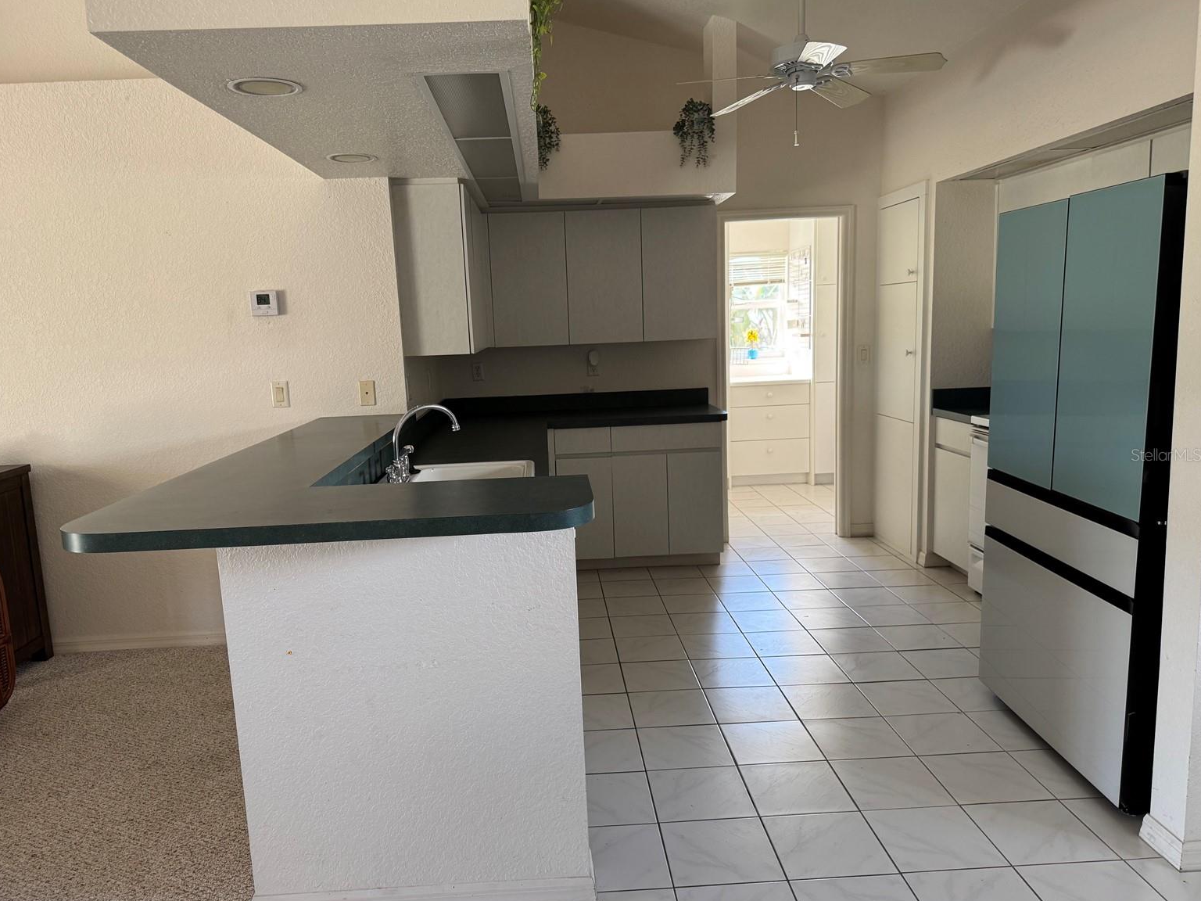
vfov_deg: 54.9
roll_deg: +2.0
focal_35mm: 25
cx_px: 579
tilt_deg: -8.9
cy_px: 454
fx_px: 867
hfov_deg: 69.4
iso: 160
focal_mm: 6.76
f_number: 1.78
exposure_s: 1/121
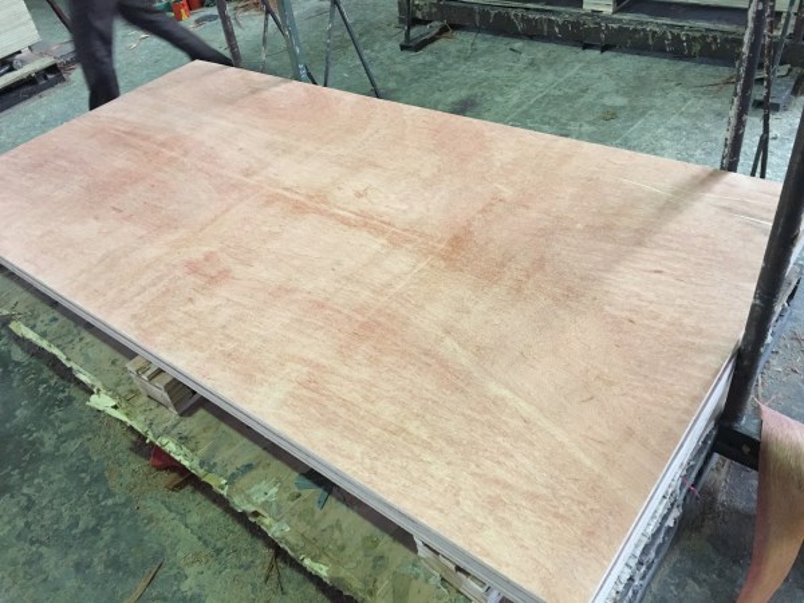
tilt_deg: -40.1
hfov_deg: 61.7
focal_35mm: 29
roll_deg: +11.4
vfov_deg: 48.2
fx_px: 674
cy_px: 302
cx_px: 402
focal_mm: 4.15
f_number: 2.2
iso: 125
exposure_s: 1/17
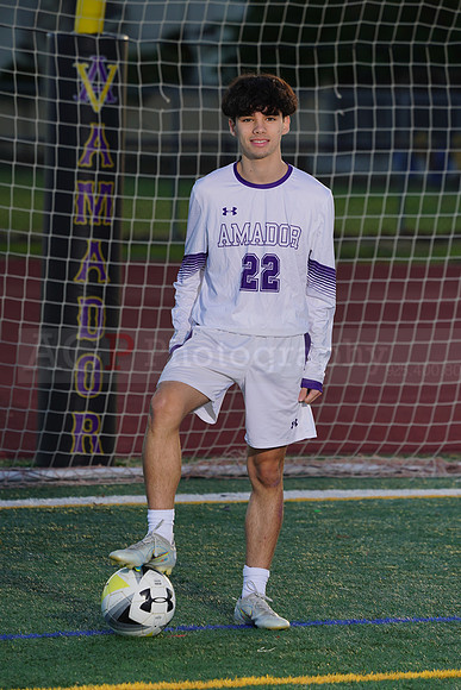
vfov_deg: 6.9
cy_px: 345
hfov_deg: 4.6
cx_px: 230
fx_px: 5701
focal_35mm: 297
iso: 100
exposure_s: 1/200
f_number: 8
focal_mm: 297
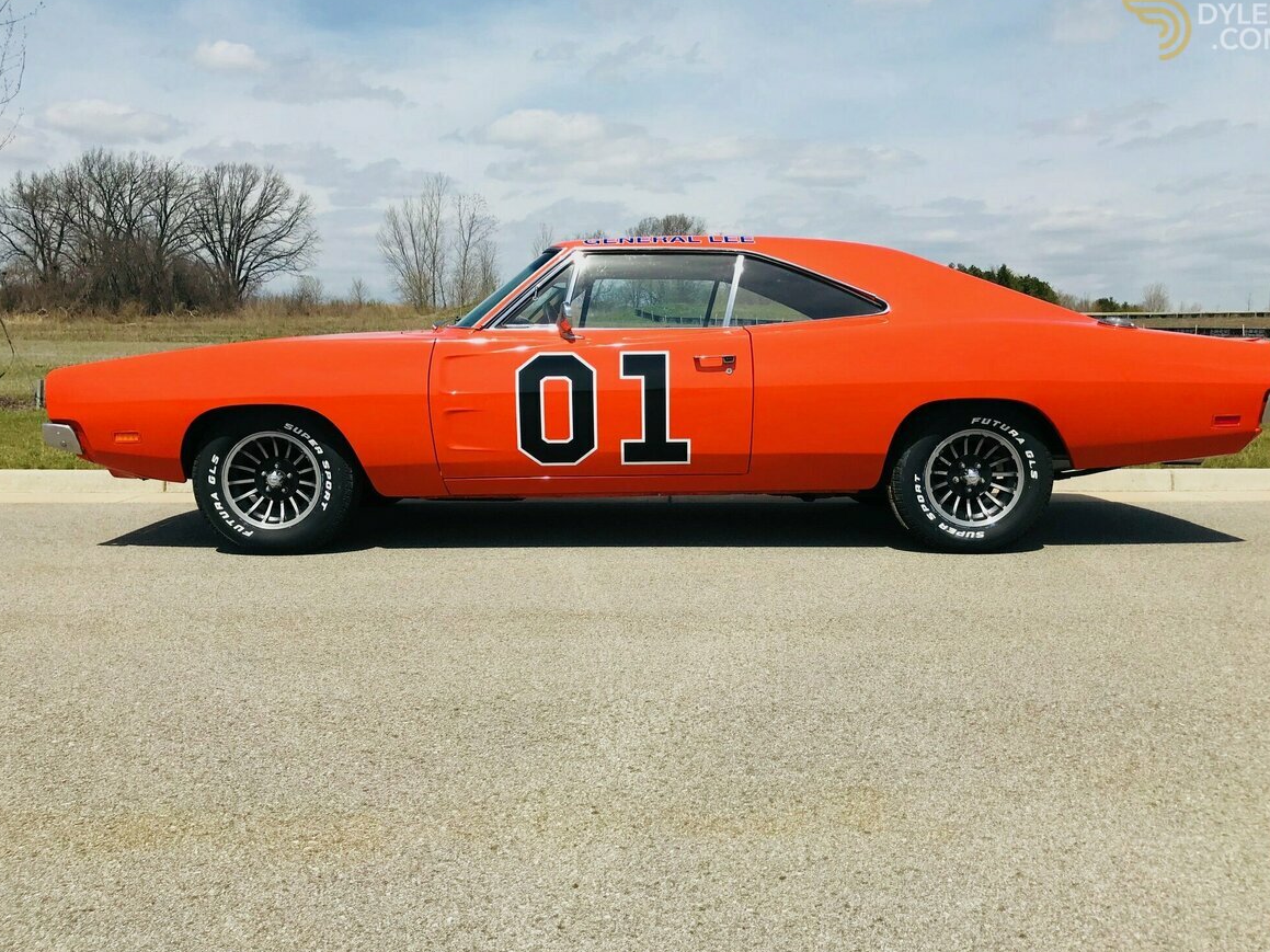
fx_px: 1064
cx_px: 640
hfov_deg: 61.7
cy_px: 478
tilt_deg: -6.9
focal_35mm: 29
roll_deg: -0.5
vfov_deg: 48.2
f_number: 1.8
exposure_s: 1/3831
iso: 20
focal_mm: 3.99
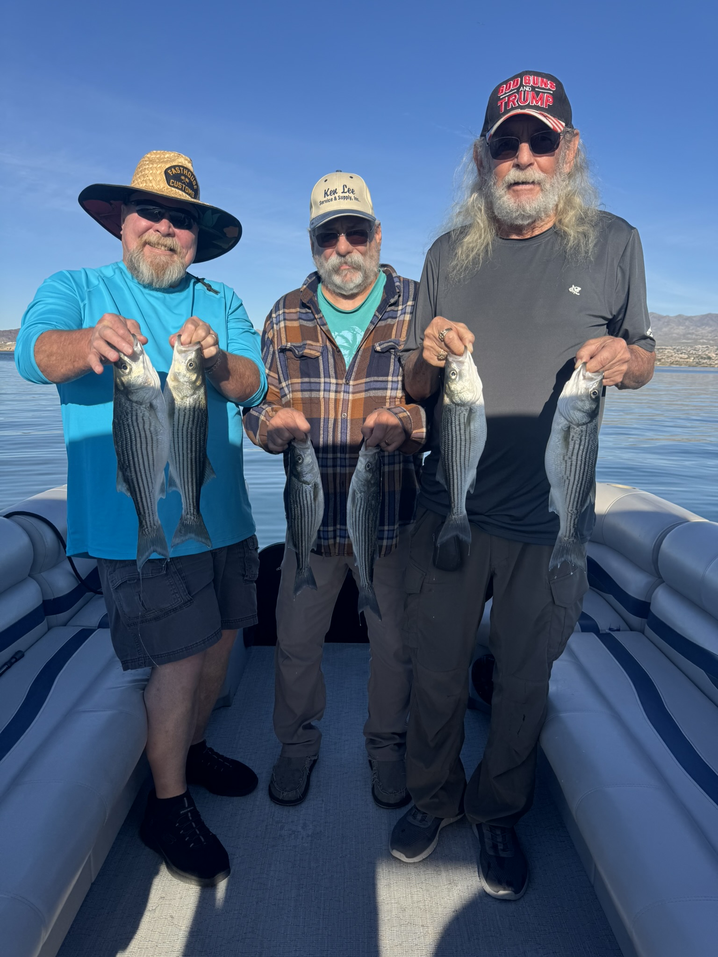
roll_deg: -2.4
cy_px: 478
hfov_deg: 56.8
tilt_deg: -11.3
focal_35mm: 24
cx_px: 359
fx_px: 664
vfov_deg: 71.6
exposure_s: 1/4310
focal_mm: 6.76
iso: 80
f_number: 1.78
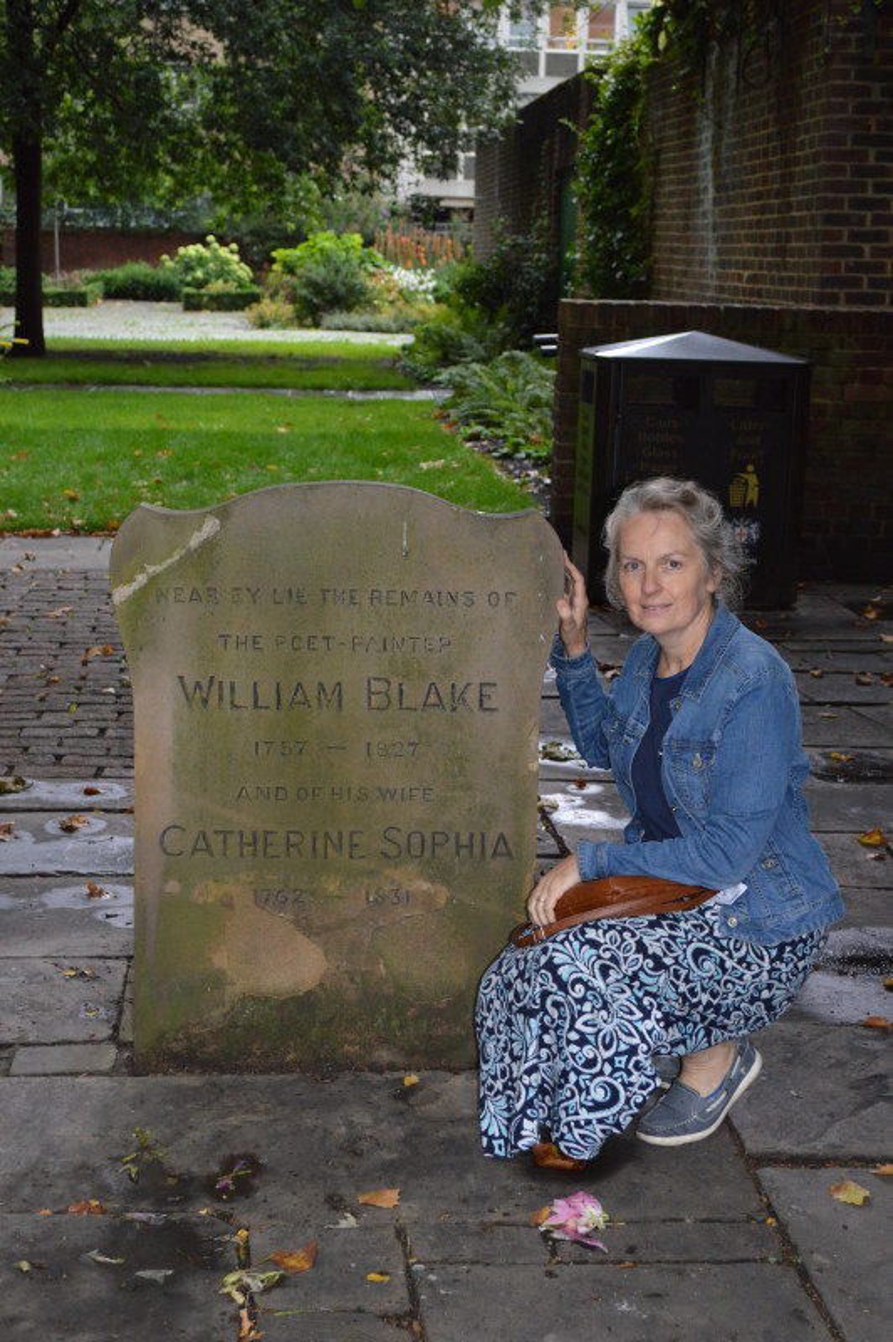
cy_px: 671
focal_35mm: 60
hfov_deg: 22.6
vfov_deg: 33.4
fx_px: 2236
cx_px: 446
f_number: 5.3
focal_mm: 40
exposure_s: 1/60
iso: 1250
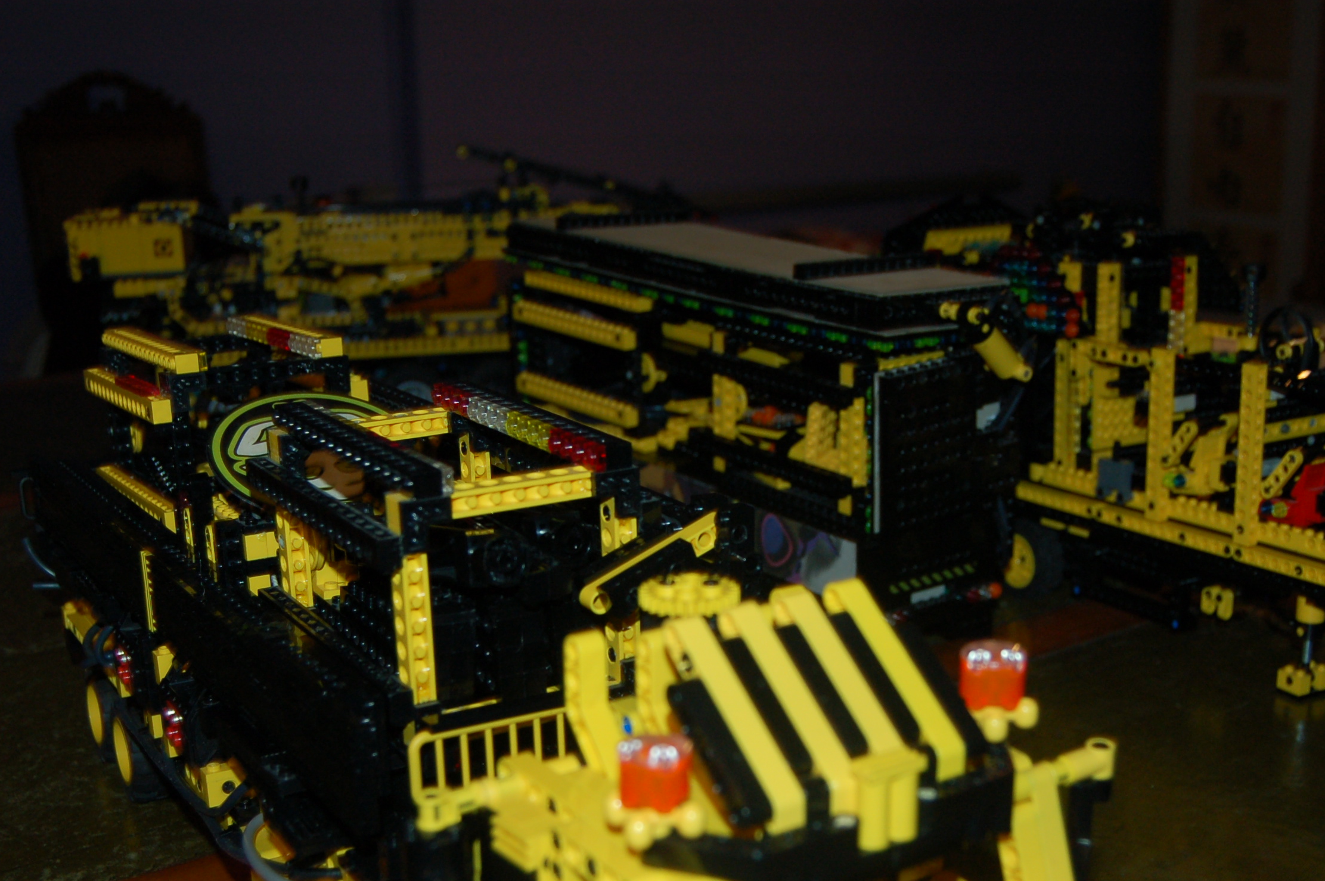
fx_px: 1716
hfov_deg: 42.1
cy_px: 538
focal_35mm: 47
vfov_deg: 28.7
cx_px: 764
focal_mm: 23
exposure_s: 1/60
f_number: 3.8
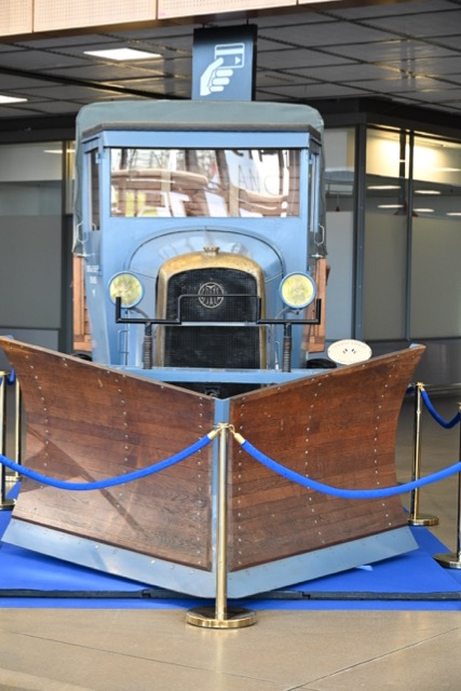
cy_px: 346
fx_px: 1344
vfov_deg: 28.8
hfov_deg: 19.5
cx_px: 230
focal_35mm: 70
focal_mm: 70
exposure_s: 1/125
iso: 2200
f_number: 6
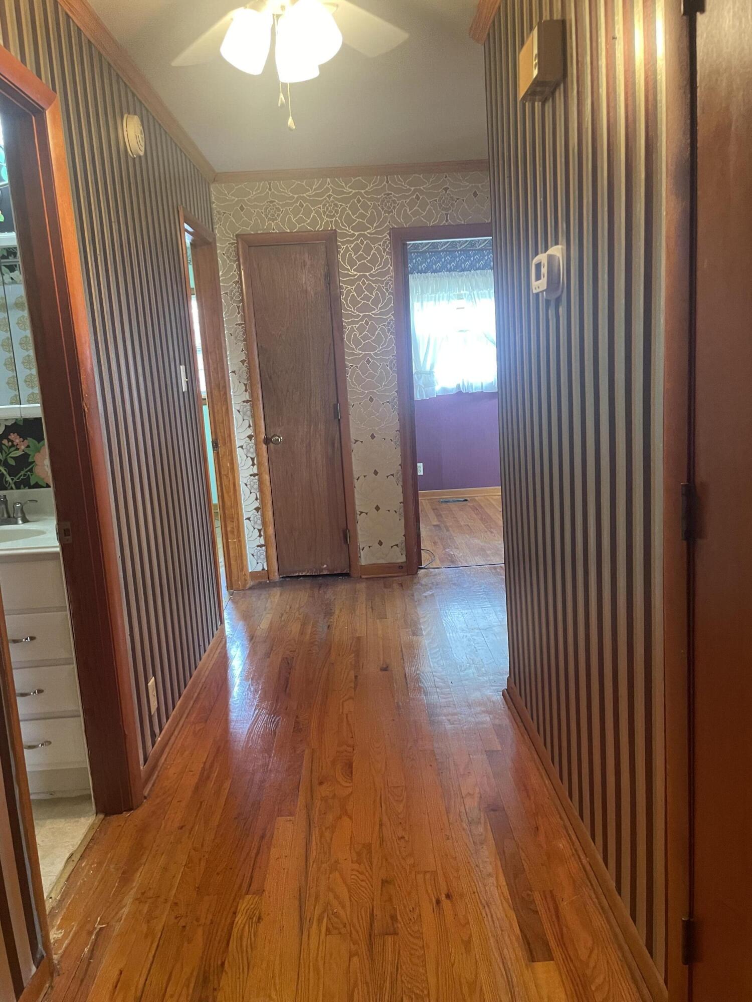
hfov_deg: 53.1
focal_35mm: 26
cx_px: 376
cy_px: 501
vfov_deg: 67.3
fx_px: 753
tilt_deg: -10.5
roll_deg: +4.2
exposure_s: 1/60
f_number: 1.6
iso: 400
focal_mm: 4.2
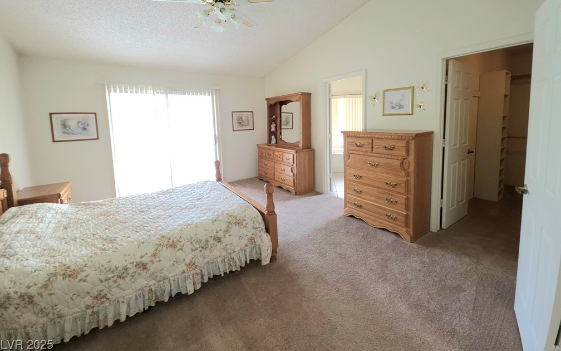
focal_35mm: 14
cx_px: 282
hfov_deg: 105.3
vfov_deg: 77.9
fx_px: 214
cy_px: 143
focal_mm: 2.2
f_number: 1.9
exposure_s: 1/30
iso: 125
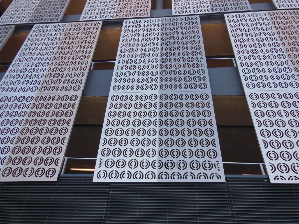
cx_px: 150
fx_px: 216
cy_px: 112
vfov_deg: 54.9
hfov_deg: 69.4
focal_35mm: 25
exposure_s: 1/320
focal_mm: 4.5
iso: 125
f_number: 3.5
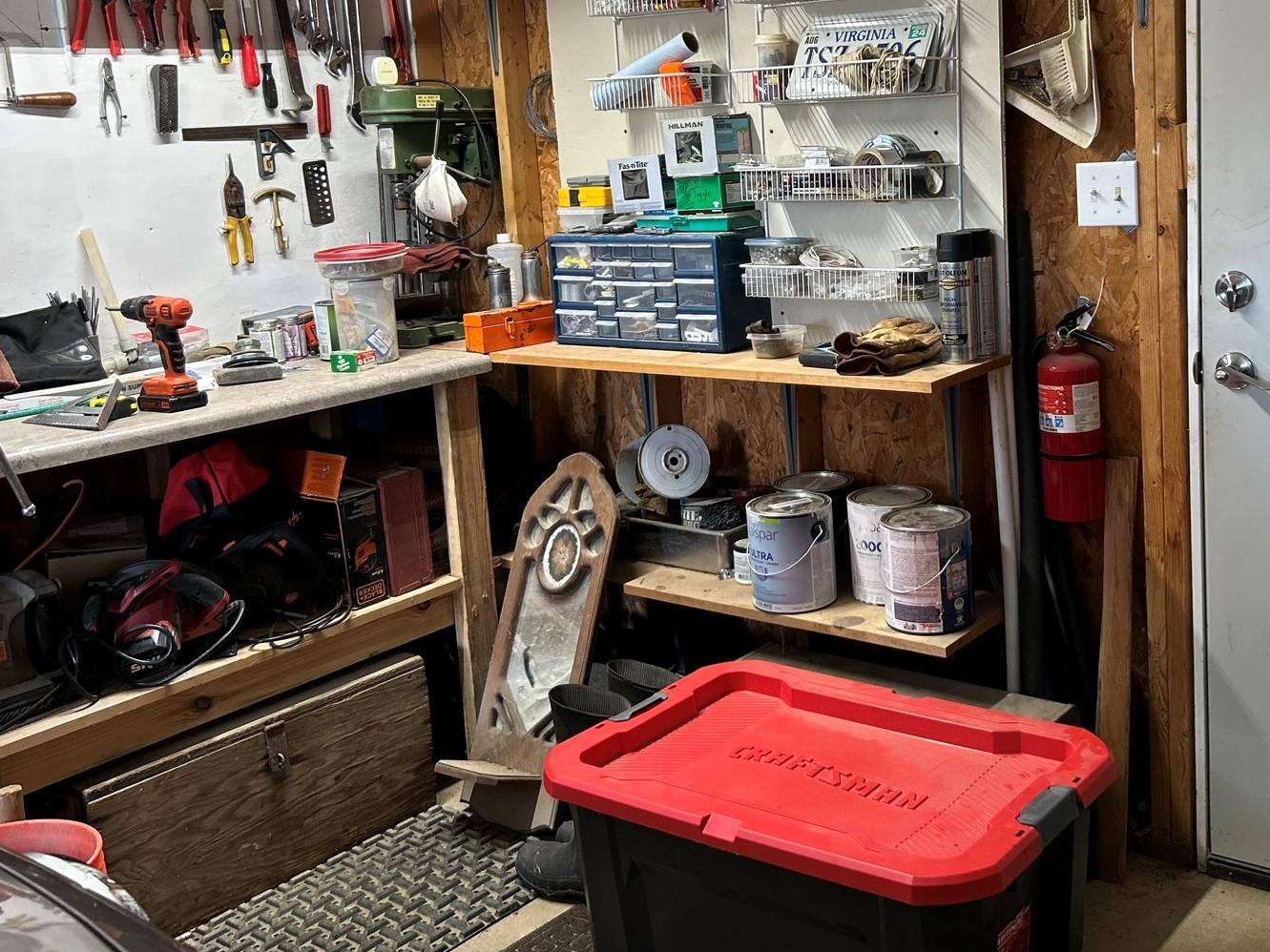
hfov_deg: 46.1
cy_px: 321
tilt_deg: -7.4
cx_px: 839
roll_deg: +2.4
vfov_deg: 35.6
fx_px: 1467
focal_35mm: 40
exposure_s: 1/60
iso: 80
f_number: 1.5
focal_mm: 5.7
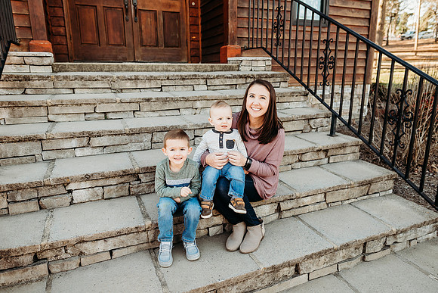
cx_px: 219
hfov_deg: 73.7
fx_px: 292
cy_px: 146
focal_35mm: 24
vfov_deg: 53.2
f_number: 2.8
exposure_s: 1/320
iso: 250
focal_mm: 24
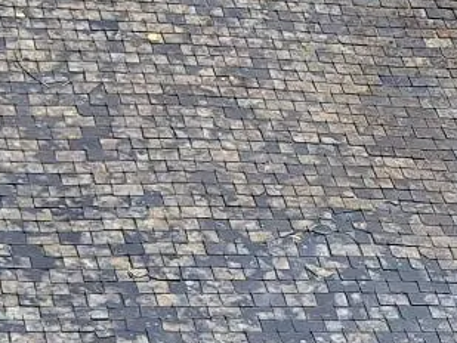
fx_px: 1889
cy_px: 600
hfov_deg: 13.7
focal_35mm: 143
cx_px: 343
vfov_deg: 9.9
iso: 25
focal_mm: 5.54
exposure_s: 1/3610
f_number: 1.8
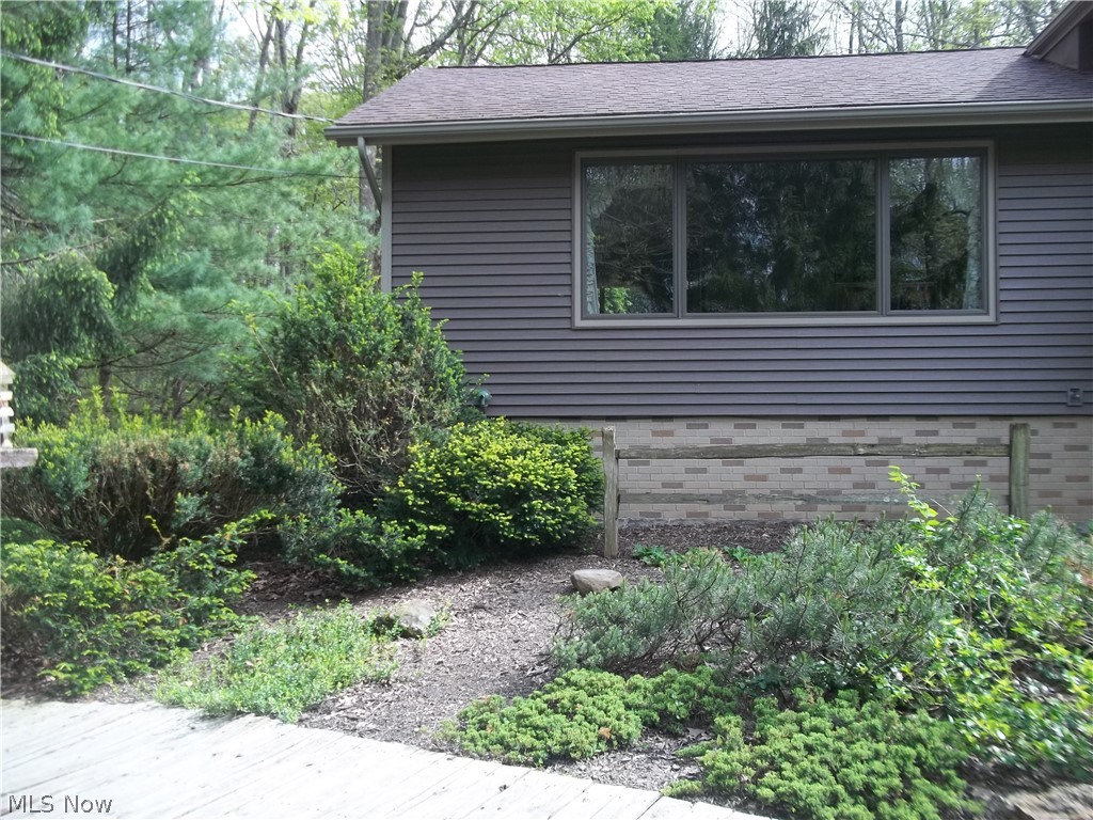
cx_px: 546
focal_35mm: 32
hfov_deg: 56.8
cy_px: 410
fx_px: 1010
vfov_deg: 44.2
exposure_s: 1/200
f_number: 2.9
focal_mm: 5.7
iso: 80
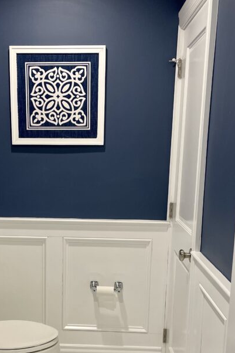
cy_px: 233
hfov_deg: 28.9
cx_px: 69
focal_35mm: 46
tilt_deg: -11.0
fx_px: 451
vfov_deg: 42.2
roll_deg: -0.9
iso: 100
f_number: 1.6
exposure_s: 1/60
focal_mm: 4.2
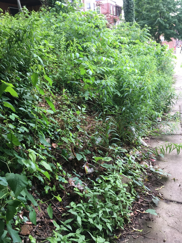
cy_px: 122
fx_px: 203
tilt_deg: -21.3
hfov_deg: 48.2
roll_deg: +2.8
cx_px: 91
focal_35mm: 29
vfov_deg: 61.7
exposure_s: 1/30
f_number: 2.2
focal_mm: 4.15
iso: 40
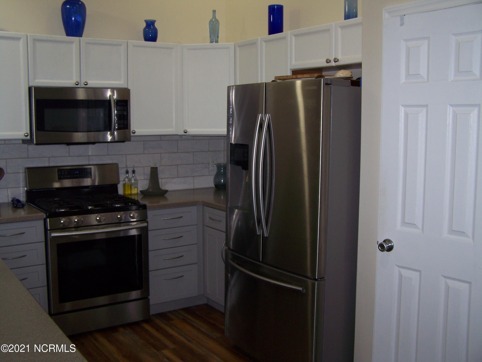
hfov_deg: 49.0
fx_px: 529
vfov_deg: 37.7
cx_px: 241
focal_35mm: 38
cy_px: 181
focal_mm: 6.3
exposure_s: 1/60
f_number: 2.8
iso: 80
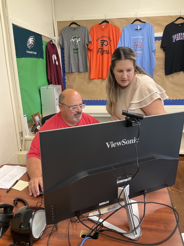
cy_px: 123
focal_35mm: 29
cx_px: 92
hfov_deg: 48.2
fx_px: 206
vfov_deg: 61.7
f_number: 1.8
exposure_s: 1/60
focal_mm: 3
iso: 80
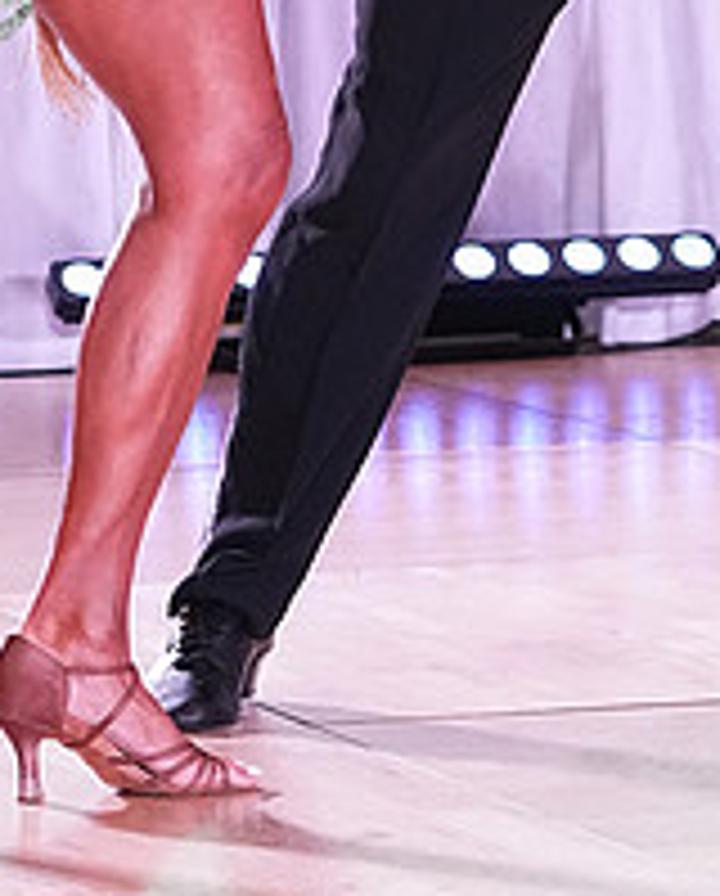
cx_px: 371
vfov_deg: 5.4
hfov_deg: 4.4
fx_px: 9427
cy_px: -297
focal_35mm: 355
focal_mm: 87
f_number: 4
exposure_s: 1/400
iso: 3200
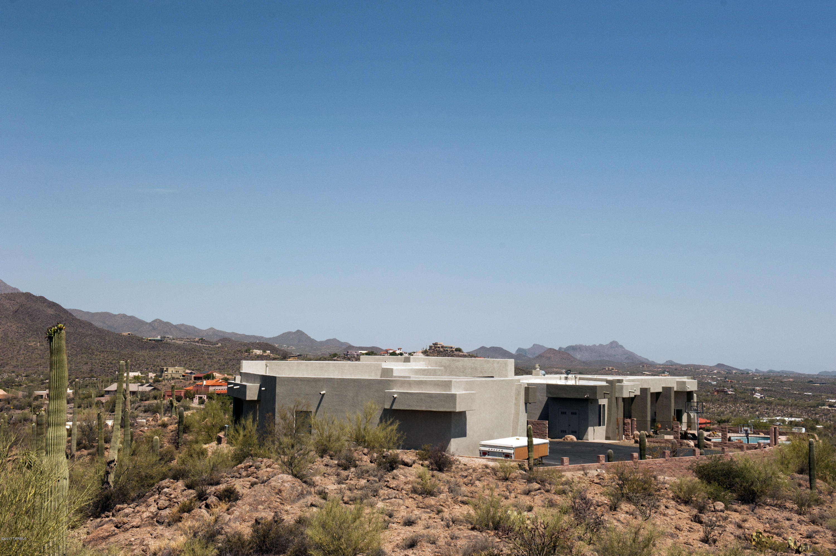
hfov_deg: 41.1
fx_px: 1114
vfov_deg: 28.0
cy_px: 278
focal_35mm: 48
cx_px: 418
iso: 400
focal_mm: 48
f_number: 9
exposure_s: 1/3200
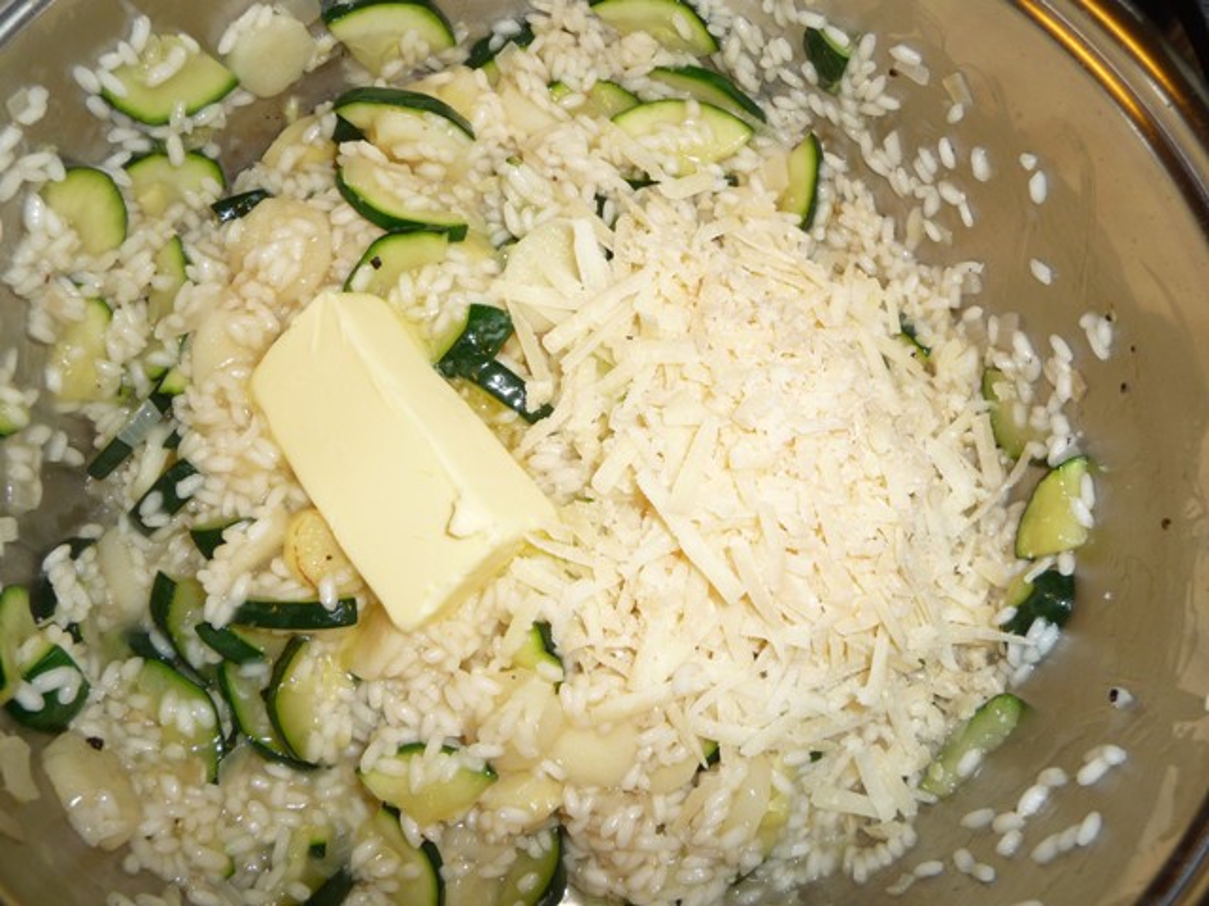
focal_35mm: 32
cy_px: 453
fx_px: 1118
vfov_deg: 44.2
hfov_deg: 56.8
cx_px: 604
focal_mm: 5.3
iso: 100
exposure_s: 1/30
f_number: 3.5
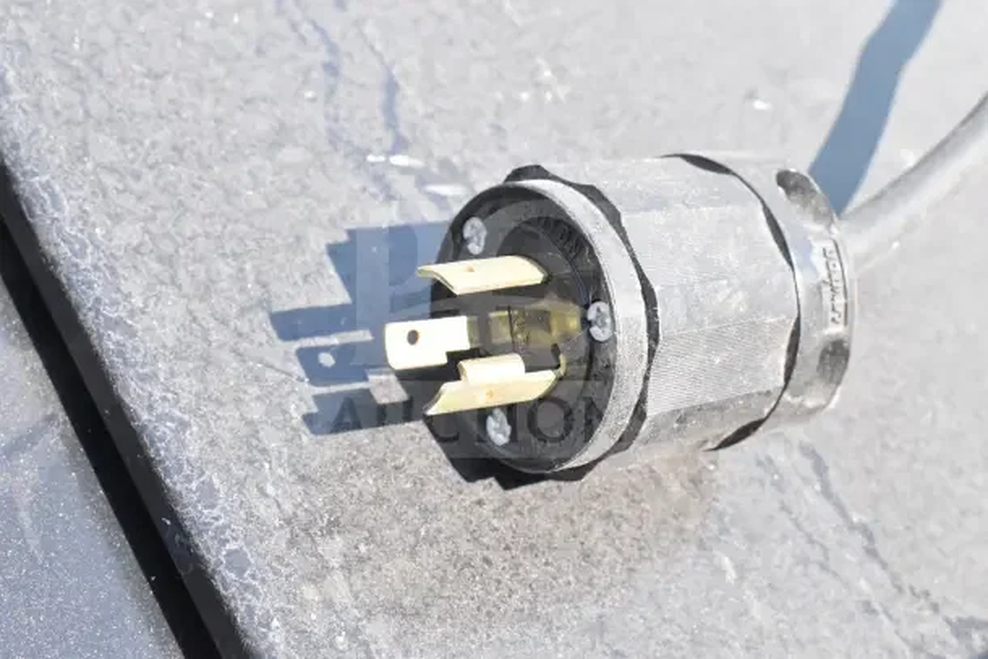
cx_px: 494
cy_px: 330
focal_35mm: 57
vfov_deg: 23.8
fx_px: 1565
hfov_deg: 35.0
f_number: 14
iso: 6400
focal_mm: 38
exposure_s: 1/800
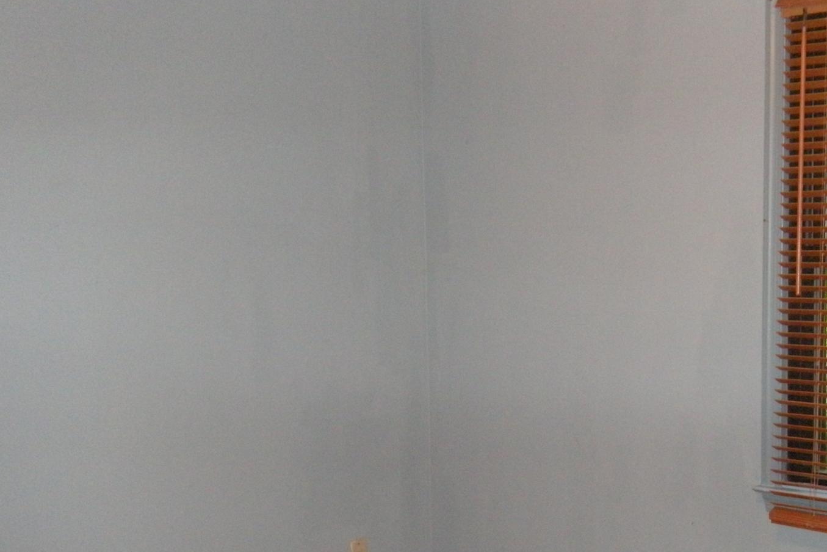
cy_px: 379
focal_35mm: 55
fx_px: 1264
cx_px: 547
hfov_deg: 35.9
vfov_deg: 24.5
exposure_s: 1/60
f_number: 3.8
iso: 400
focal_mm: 5.9
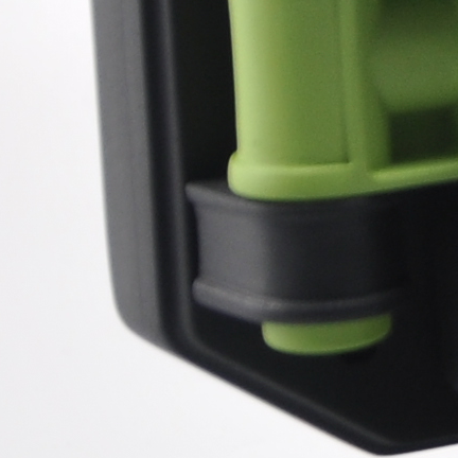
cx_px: 1261
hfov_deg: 3.6
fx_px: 7185
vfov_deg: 3.7
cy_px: 126
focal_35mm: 480
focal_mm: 38
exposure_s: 1/125
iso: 200
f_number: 4.5
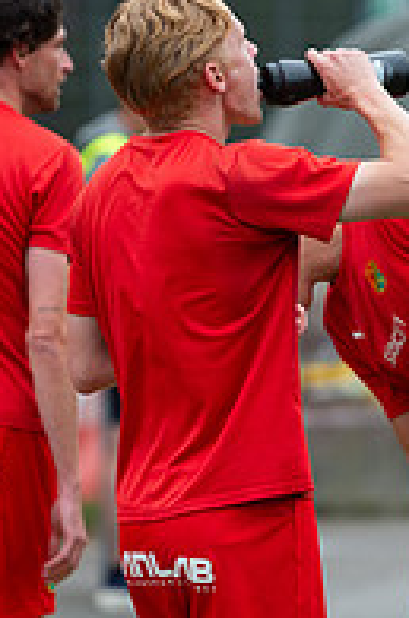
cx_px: 208
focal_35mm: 462
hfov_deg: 3.0
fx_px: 7915
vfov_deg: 4.5
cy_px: 371
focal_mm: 200
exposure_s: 1/1250
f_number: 3.2
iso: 450
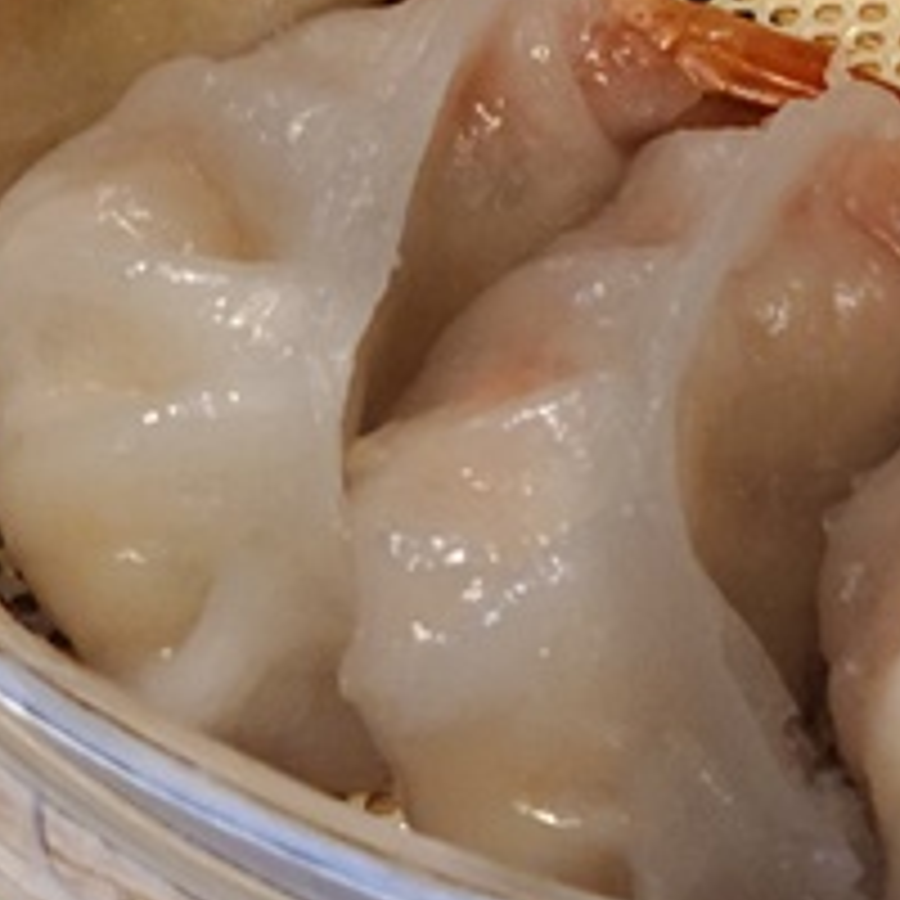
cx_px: 1408
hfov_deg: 13.2
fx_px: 3647
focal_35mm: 124
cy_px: -472
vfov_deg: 13.2
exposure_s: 1/59
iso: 160
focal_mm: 5.9
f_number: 2
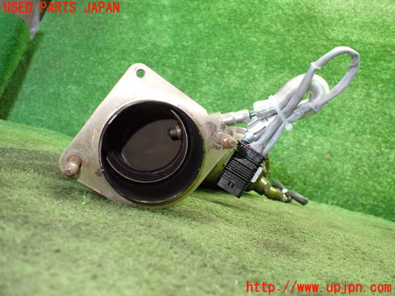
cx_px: 198
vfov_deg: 46.8
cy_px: 148
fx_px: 342
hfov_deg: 60.0
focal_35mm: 30
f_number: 2.3
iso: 800
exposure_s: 1/80
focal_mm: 5.4
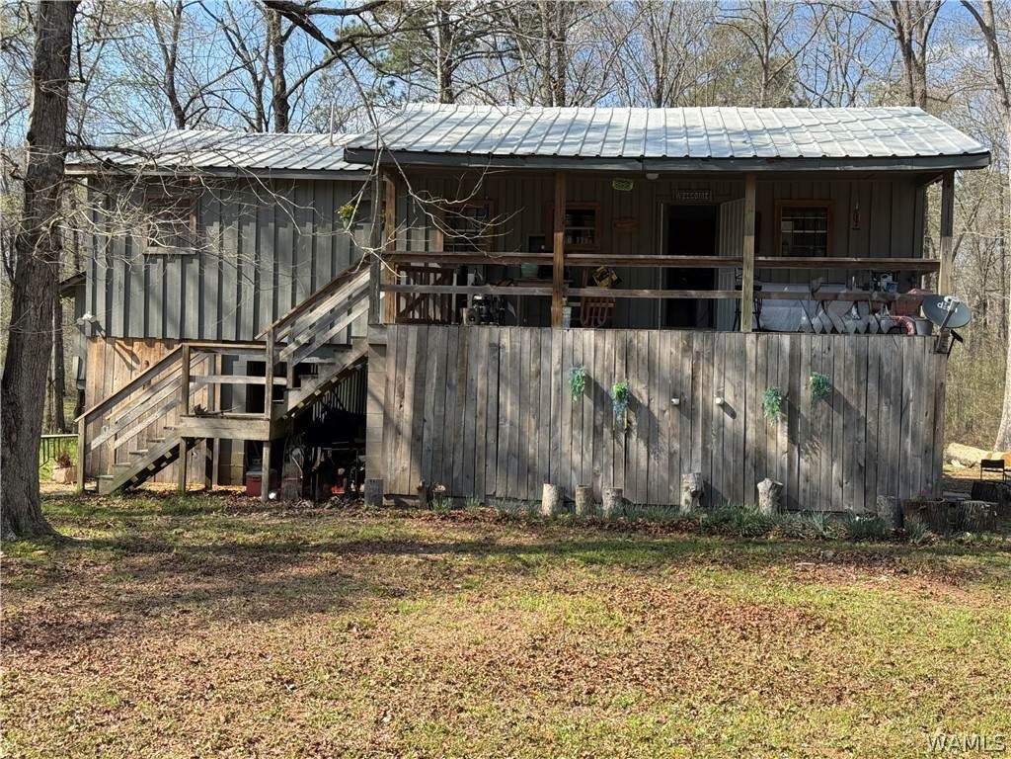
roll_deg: -1.2
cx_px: 506
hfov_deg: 39.7
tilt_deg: -1.7
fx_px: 1402
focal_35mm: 48
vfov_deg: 30.3
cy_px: 380
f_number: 1.78
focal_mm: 6.76
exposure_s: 1/1724
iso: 64
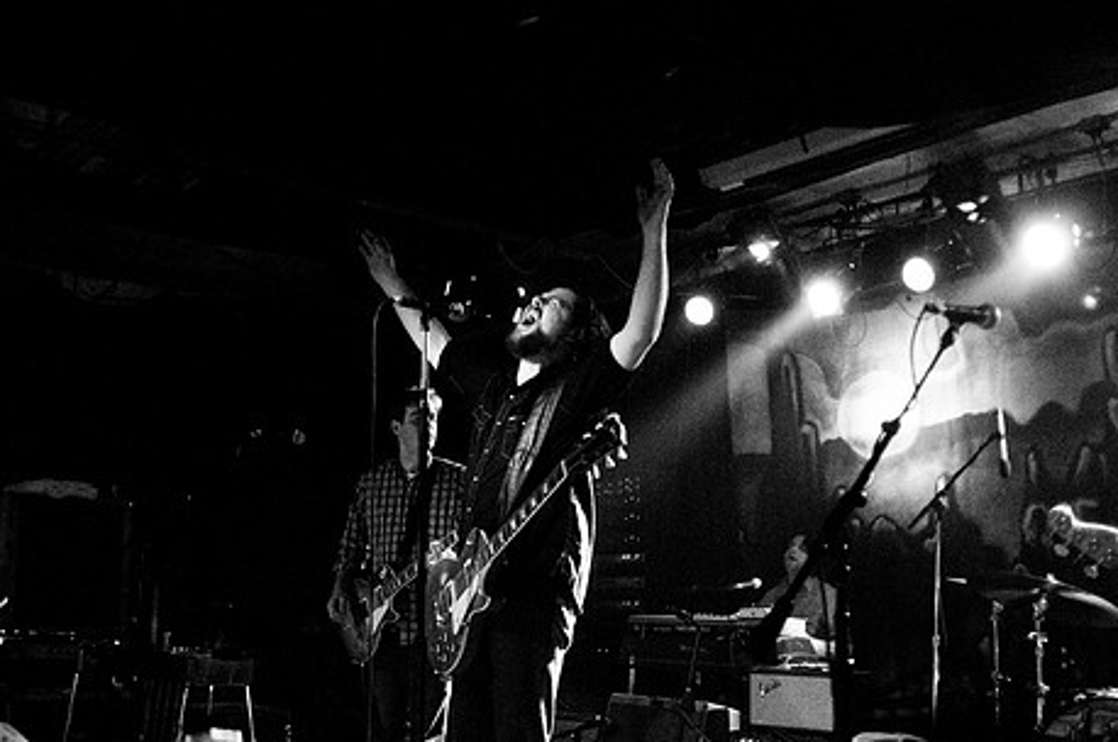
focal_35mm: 38
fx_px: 1178
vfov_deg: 34.9
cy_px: 433
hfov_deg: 50.4
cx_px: 449
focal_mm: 20
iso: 1250
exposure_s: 1/60
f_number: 2.8
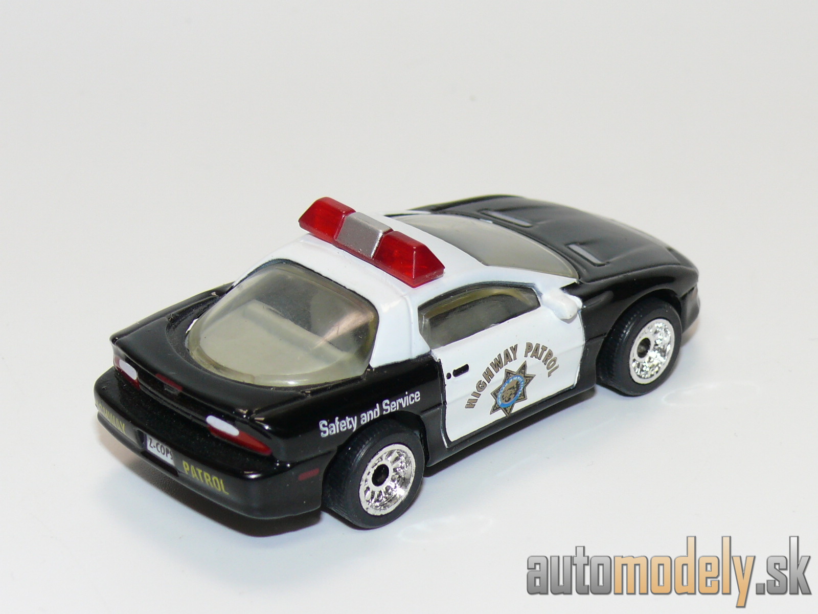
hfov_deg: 19.1
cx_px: 409
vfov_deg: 14.4
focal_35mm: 103
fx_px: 2434
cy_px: 307
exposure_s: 1/30
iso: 100
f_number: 4
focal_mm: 13.6
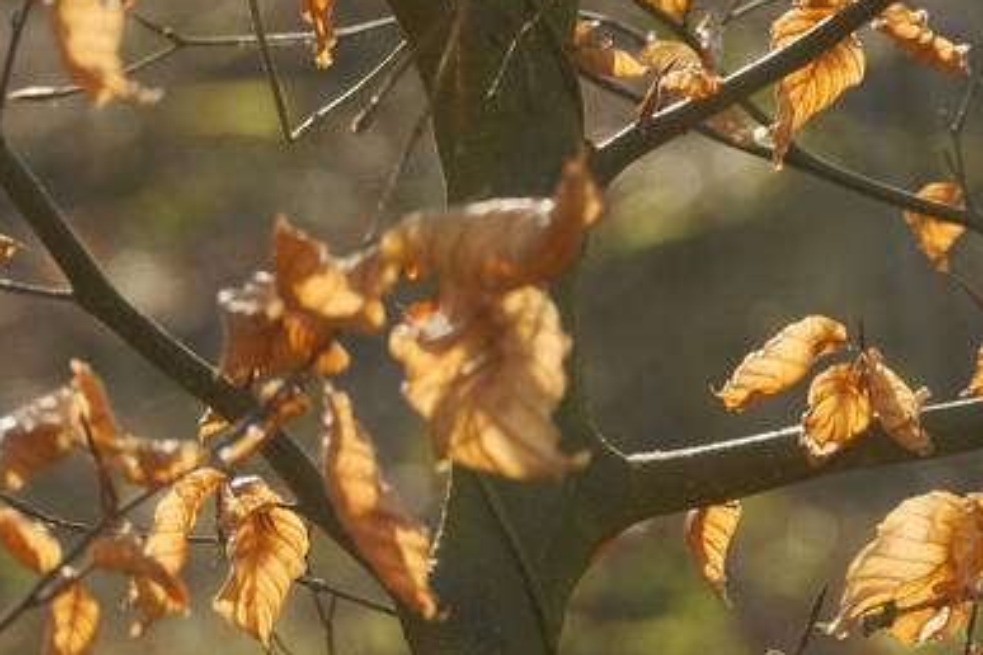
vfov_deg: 2.4
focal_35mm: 563
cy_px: 227
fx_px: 15372
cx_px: 1984
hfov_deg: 3.6
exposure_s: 1/400
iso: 640
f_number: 6.4
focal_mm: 90.9
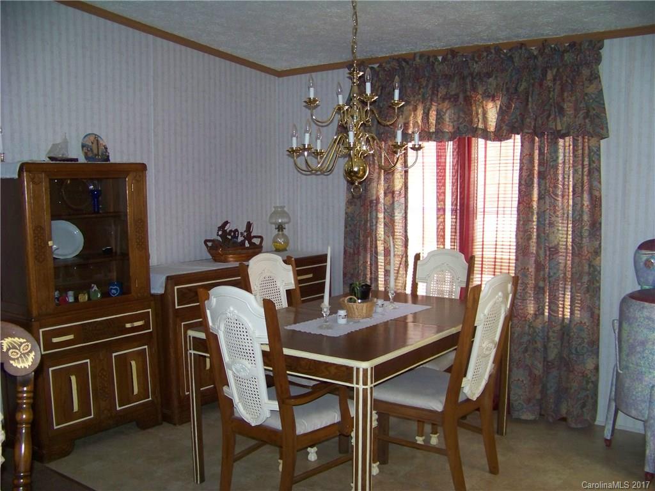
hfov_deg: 51.4
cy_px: 246
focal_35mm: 36
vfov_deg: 39.7
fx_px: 681
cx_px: 328
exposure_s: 1/30
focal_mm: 5.85
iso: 200
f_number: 2.8
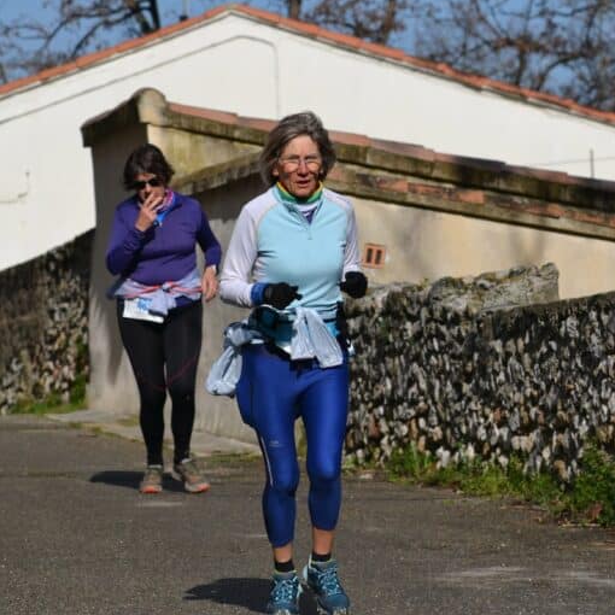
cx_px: 269
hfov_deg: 6.1
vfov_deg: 6.1
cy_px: 308
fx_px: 5789
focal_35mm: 288
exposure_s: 1/2000
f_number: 7.1
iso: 360
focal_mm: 150
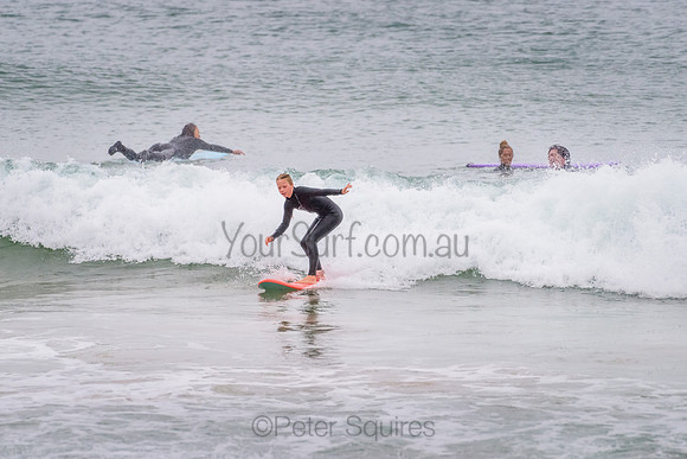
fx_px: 11707
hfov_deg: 3.4
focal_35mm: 613
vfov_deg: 2.2
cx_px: 344
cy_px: 230
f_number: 5.6
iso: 900
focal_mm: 500
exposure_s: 1/1000
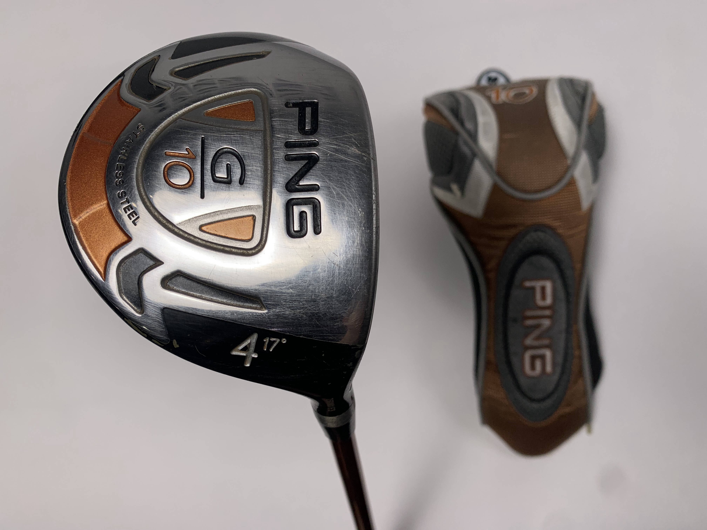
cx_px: 354
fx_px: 531
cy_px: 265
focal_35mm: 26
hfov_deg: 67.3
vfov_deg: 53.1
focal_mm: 4.25
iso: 25
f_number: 1.8
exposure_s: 1/722
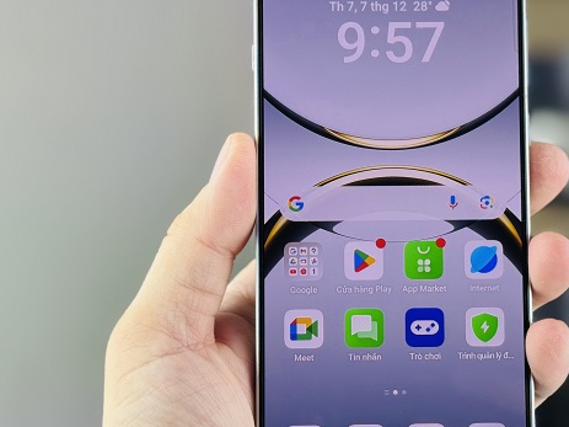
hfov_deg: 23.4
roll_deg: +1.3
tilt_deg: -8.0
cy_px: 239
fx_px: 1364
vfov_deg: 17.8
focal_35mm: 83
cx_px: 404
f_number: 1.78
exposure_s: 1/100
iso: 64
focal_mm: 6.76
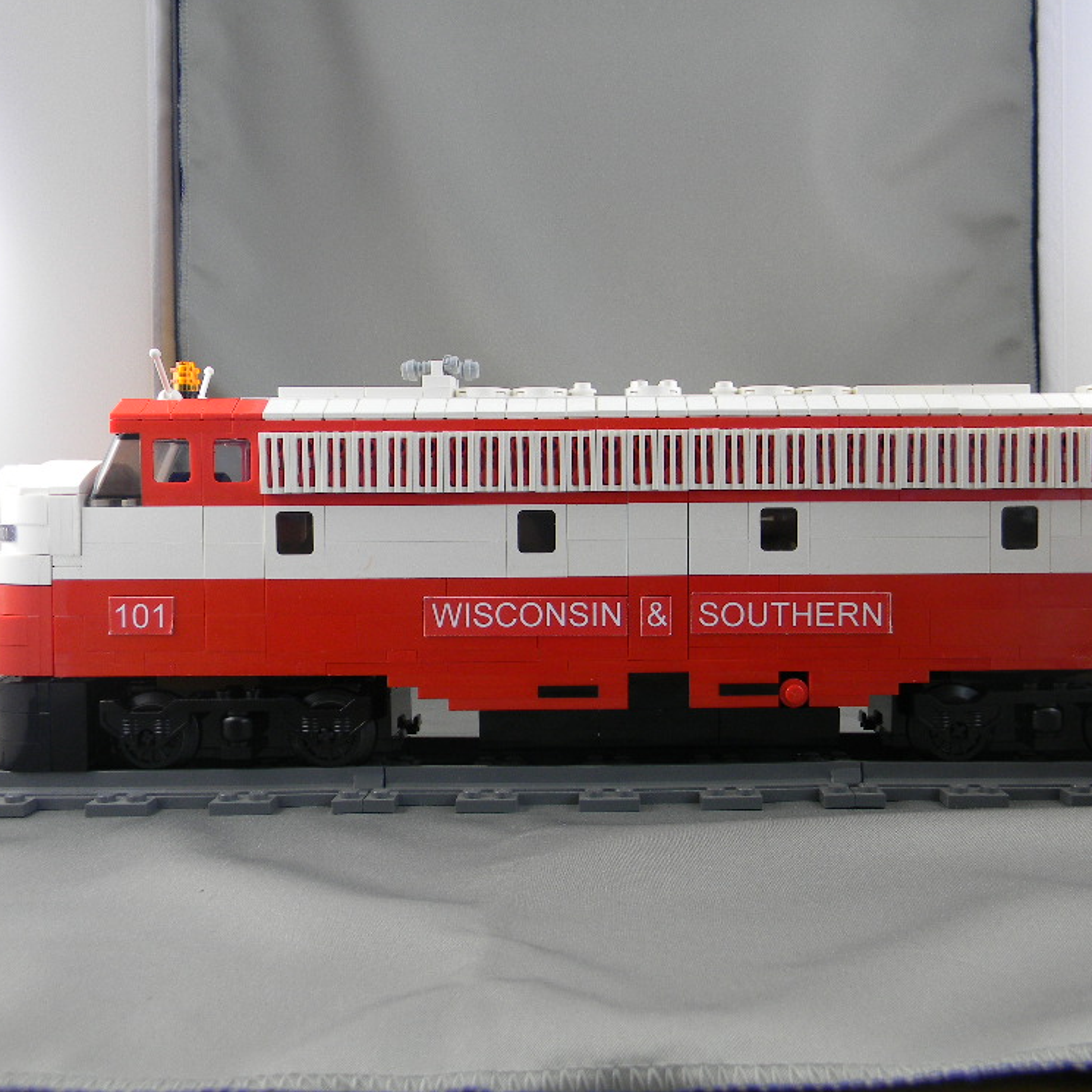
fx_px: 1213
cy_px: 554
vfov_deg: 48.4
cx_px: 614
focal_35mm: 34
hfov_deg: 48.3
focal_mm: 5
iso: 108
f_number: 3.5
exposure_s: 1/30
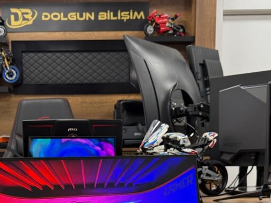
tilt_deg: -6.6
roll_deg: +0.7
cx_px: 90
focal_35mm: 57
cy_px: 208
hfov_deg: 33.5
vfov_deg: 24.4
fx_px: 446
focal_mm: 6.76
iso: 125
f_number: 1.78
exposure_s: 1/50
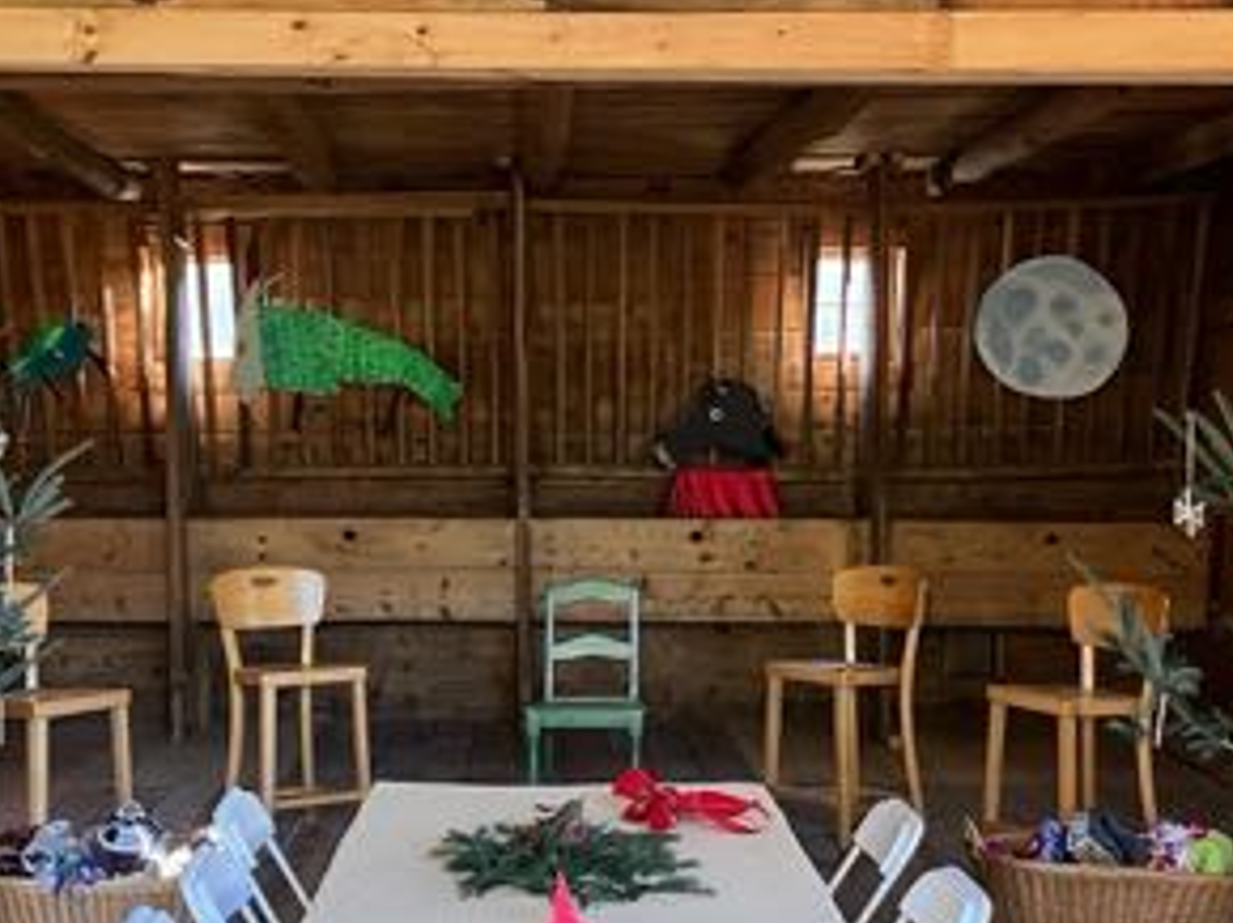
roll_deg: +0.5
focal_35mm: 58
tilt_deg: -2.9
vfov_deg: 25.1
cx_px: 591
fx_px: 2064
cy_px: 570
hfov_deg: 33.3
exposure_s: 1/60
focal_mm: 3.99
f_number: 1.8
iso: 200
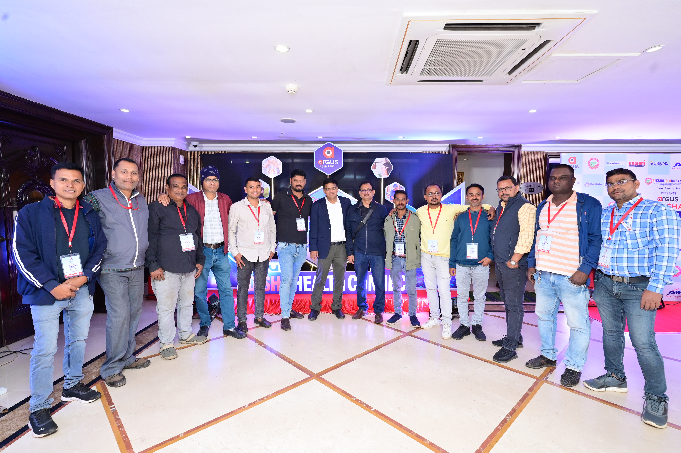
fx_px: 321
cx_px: 340
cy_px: 226
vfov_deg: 70.4
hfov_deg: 93.3
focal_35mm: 17
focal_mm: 17
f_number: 6.3
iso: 1600
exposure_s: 1/160
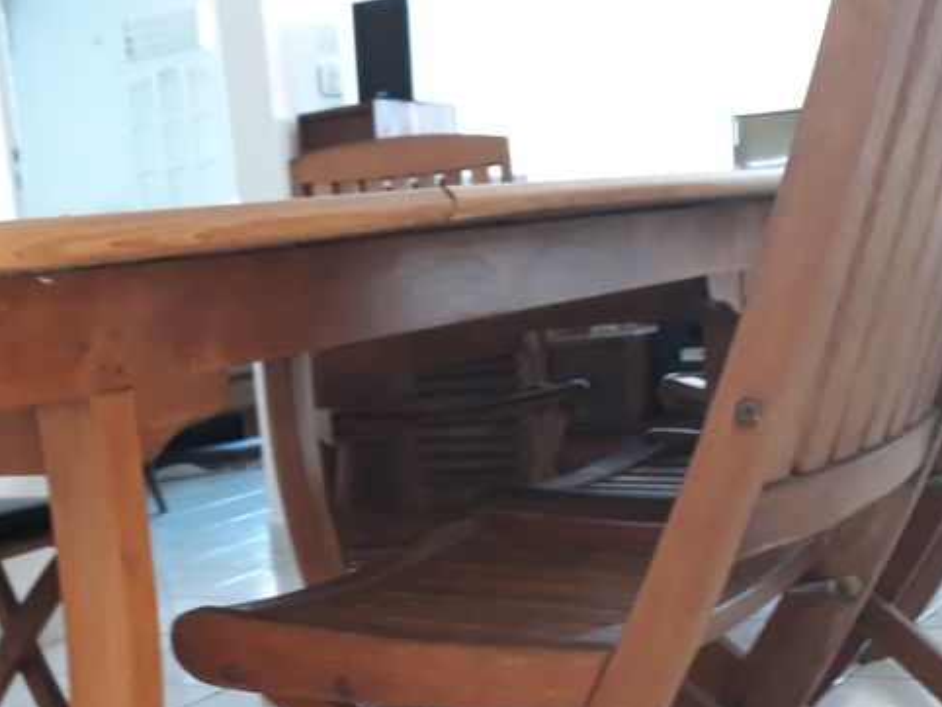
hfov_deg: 33.4
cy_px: 699
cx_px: 192
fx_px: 1525
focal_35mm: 56
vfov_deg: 24.9
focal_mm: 3.71
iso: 125
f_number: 1.7
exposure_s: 1/50
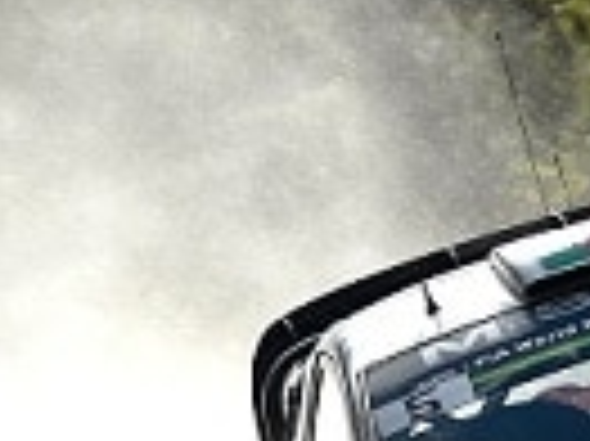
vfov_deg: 1.9
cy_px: 490
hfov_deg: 2.6
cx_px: 626
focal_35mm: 775
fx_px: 13197
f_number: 5.6
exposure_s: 1/250
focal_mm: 240
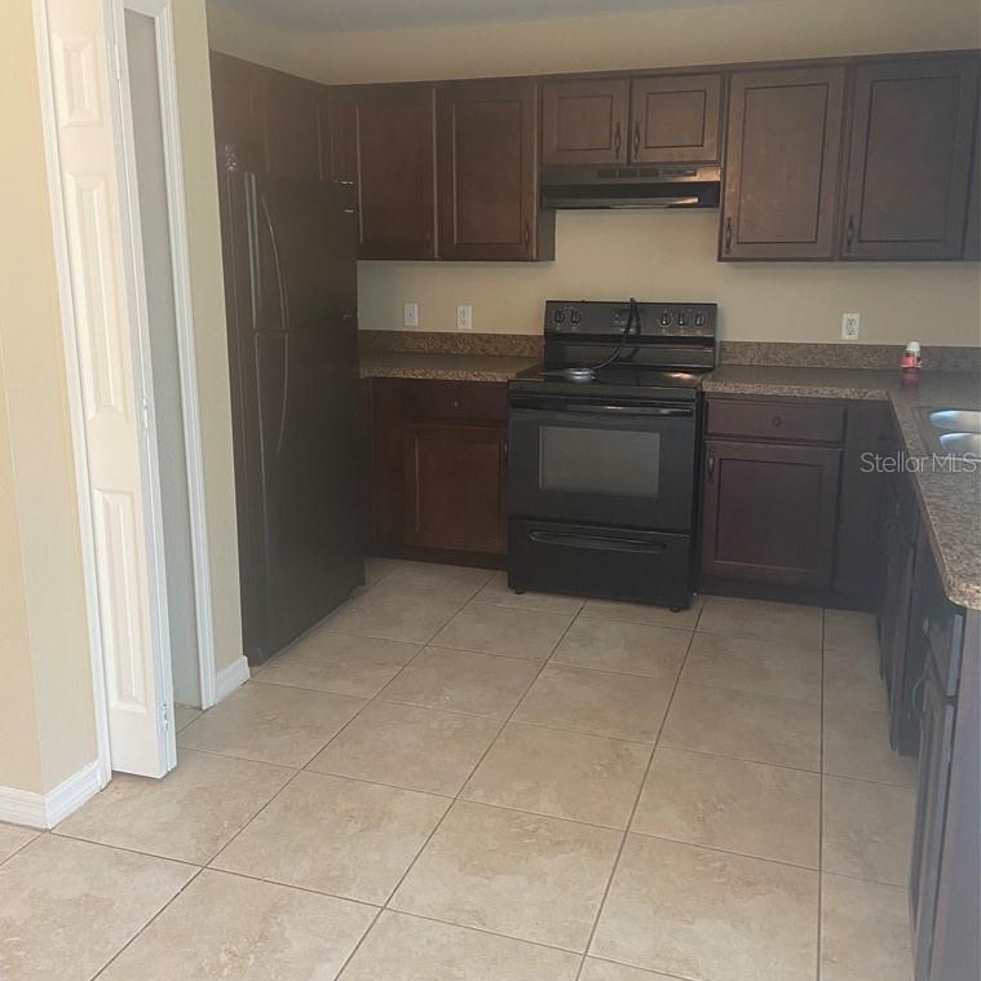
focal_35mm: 31
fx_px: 994
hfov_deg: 52.5
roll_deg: +0.8
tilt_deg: -11.8
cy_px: 461
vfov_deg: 52.5
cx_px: 486
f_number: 1.8
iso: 100
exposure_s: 1/60
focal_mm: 4.25
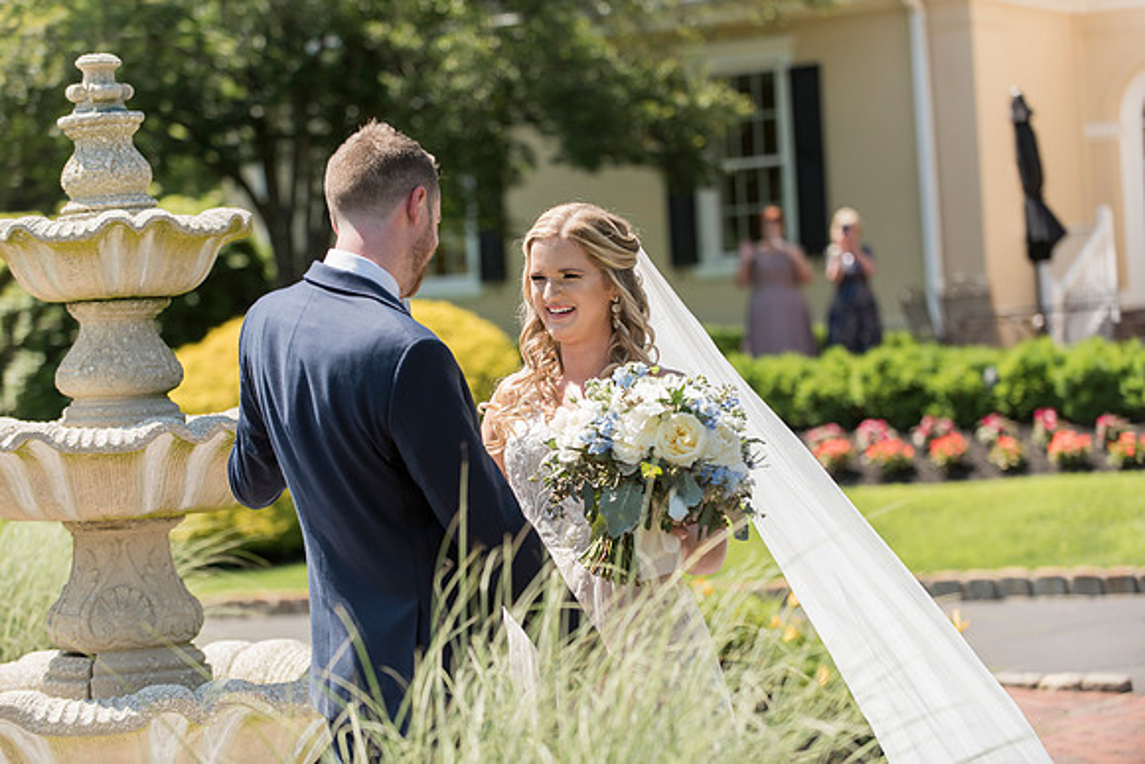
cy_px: 382
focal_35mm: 105
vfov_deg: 13.0
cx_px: 572
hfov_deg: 19.5
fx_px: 3340
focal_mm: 105
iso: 200
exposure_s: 1/1250
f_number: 3.5
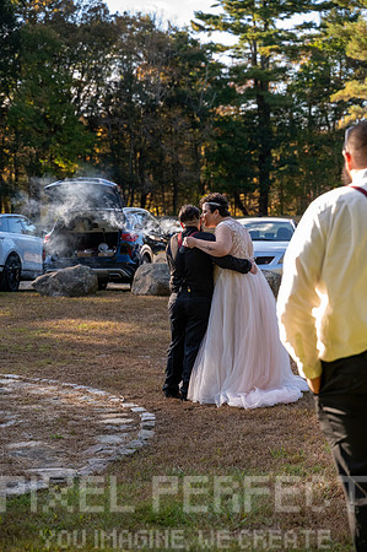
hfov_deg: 18.1
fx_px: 1149
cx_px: 184
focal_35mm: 75
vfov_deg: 27.0
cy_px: 276
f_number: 4
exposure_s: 1/8000
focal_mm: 75
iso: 5600
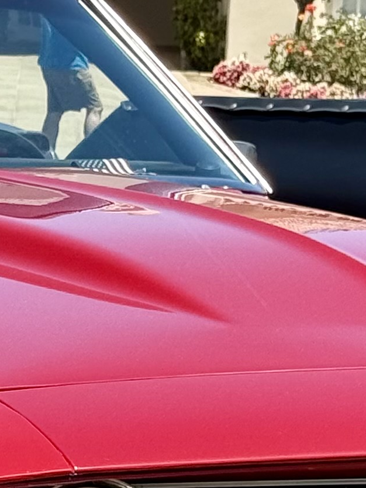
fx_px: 3269
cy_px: 233
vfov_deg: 8.5
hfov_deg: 6.4
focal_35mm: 232
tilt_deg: -2.6
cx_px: -6
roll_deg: -2.5
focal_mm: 6.76
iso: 80
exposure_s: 1/1353
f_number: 1.78
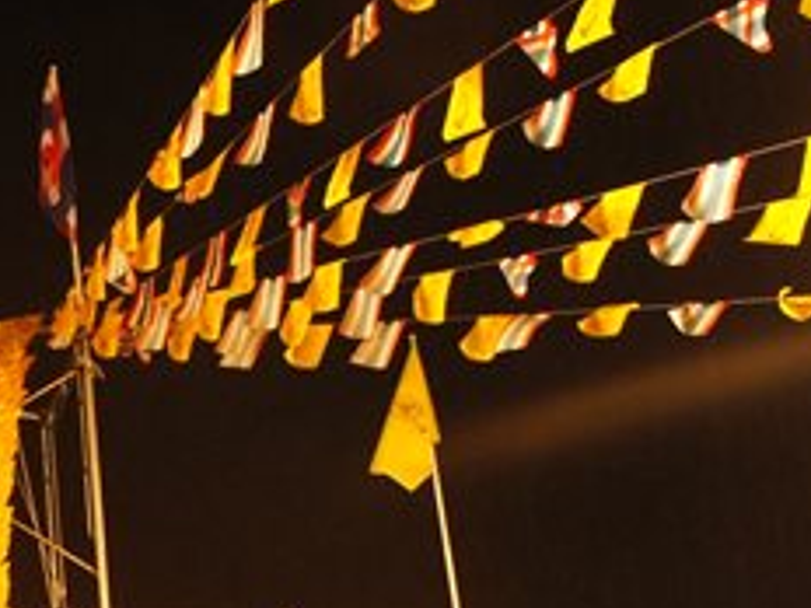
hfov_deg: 20.4
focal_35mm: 87
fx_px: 2038
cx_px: -262
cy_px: 660
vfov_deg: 16.5
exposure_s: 1/30
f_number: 6.3
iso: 1600
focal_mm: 20
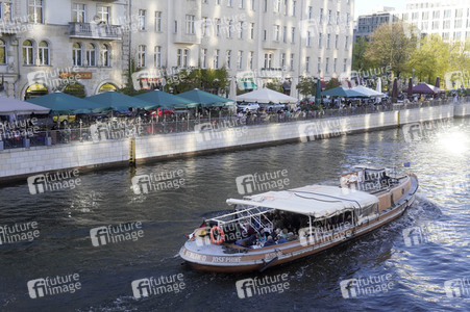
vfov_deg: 29.8
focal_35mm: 45
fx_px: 587
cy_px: 156
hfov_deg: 43.6
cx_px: 235
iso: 320
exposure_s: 1/160
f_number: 7.1
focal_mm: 30
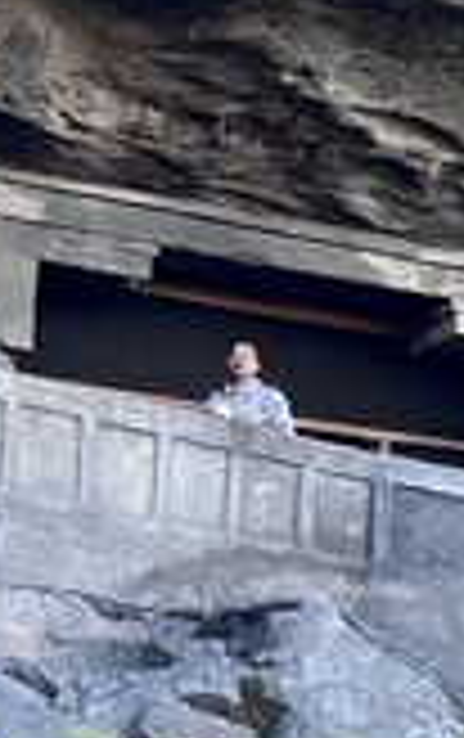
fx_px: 3468
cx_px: 1883
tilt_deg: +7.7
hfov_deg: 6.2
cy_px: 837
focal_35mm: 172
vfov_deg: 11.9
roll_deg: +1.2
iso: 50
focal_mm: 5.1
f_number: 1.6
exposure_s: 1/122
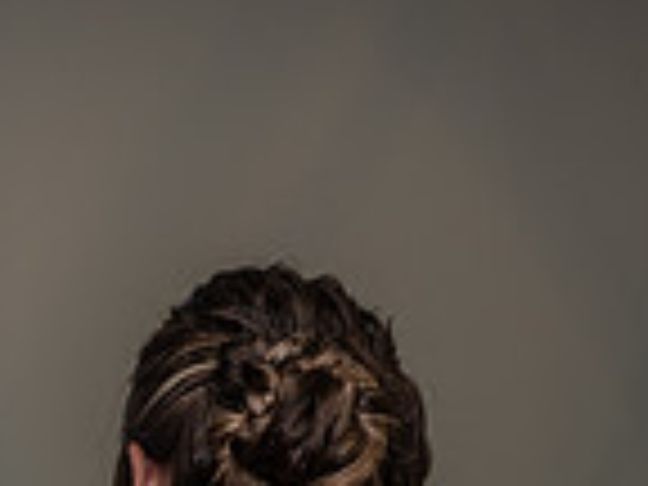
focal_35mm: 163
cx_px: 418
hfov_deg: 12.1
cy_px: 745
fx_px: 3051
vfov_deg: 8.9
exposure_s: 1/160
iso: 250
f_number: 4.5
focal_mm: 42
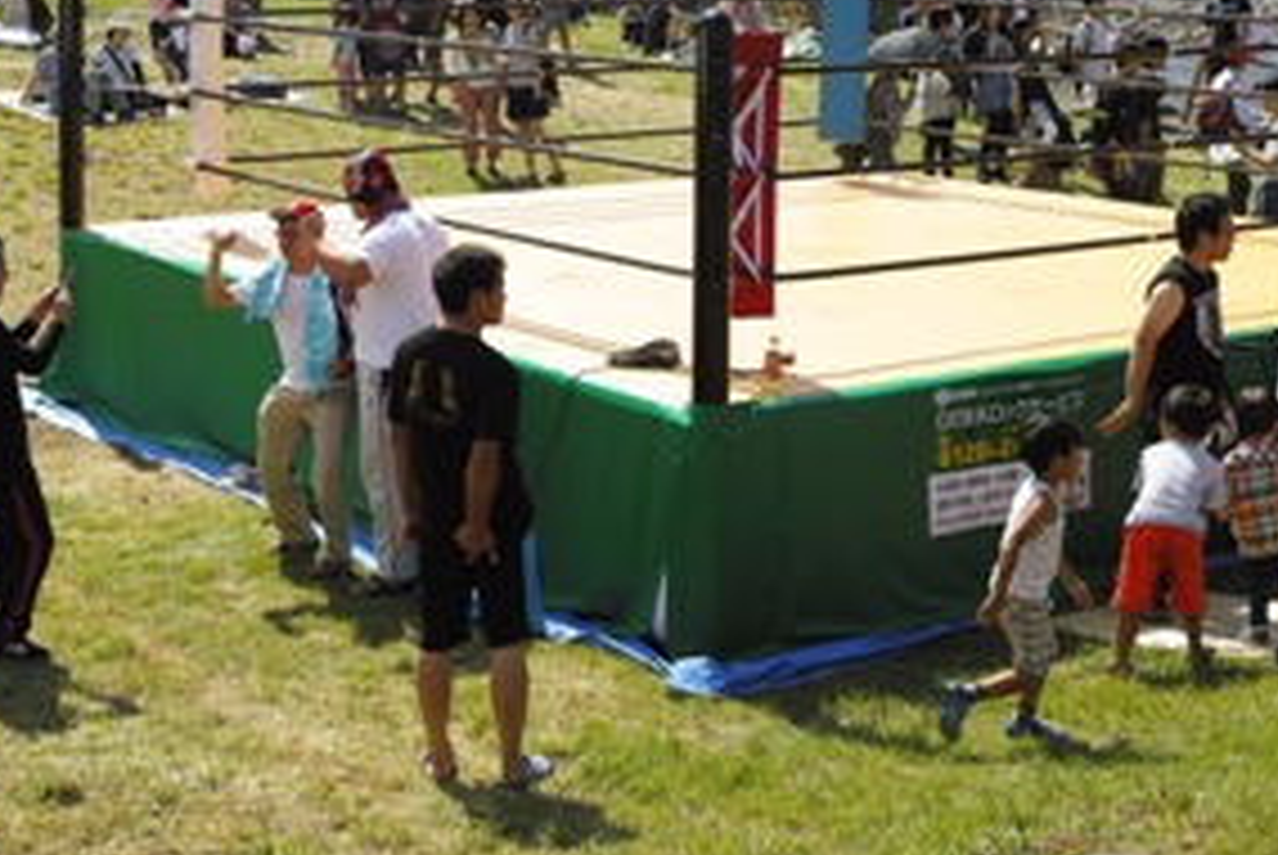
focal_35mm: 71
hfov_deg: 28.1
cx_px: 364
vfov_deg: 19.1
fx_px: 2523
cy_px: 241
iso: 200
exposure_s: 1/400
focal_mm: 30
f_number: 8
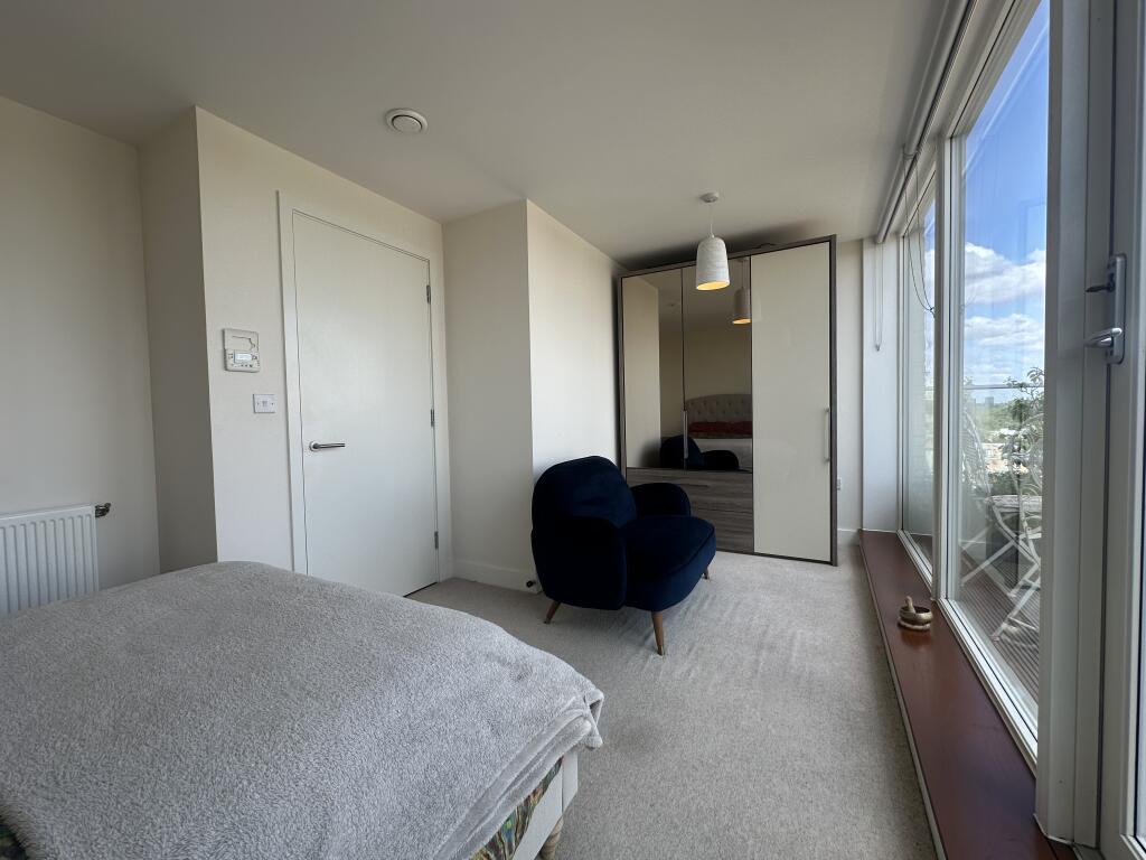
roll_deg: +0.5
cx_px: 573
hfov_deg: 102.1
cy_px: 430
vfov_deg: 85.7
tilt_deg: -1.9
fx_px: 463
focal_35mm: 14
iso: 40
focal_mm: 2.22
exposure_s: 1/242
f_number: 2.2
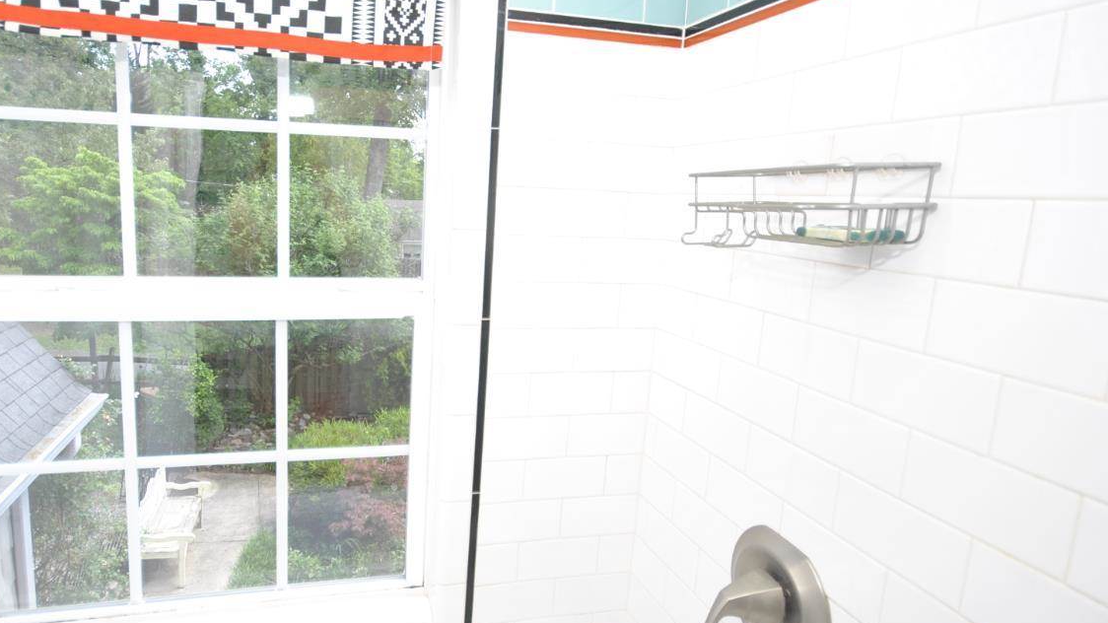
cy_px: 297
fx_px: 617
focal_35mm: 21
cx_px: 428
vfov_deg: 53.6
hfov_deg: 82.5
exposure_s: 1/80
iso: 200
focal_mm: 10
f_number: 4.5
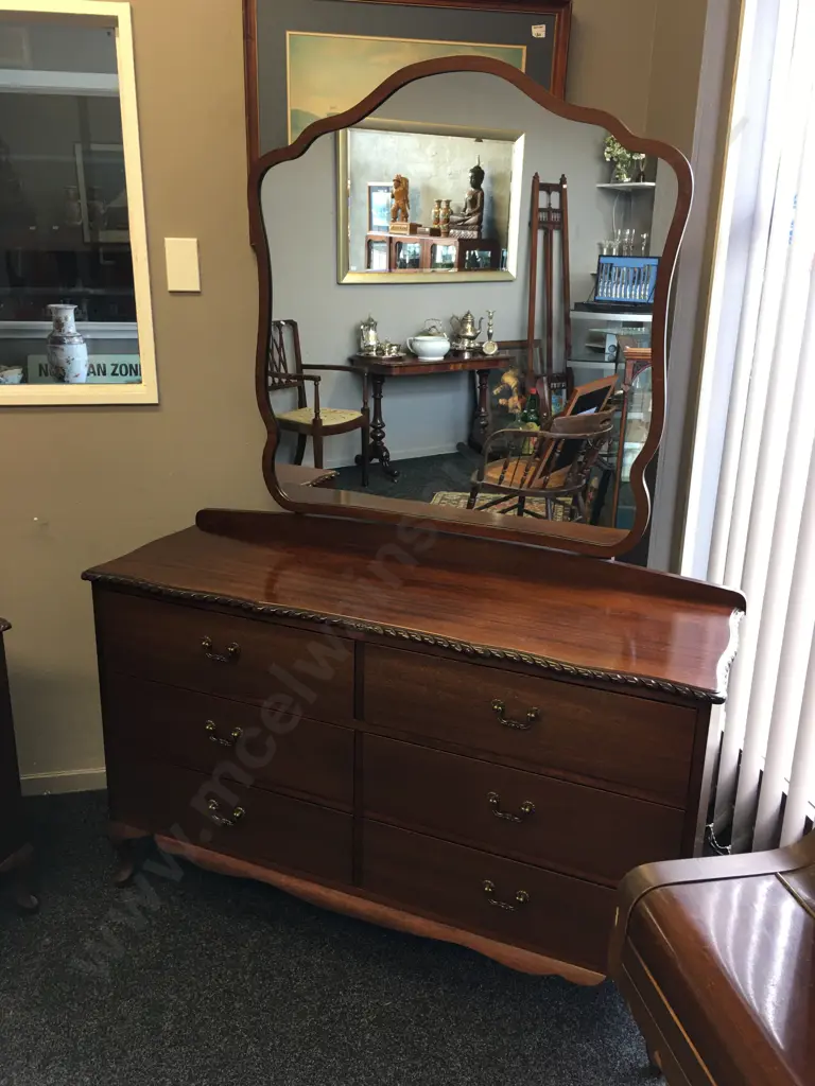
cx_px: 408
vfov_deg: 61.7
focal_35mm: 29
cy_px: 543
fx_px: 910
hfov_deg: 48.2
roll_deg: -1.8
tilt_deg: -16.3
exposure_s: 1/17
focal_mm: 4.15
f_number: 2.2
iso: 32
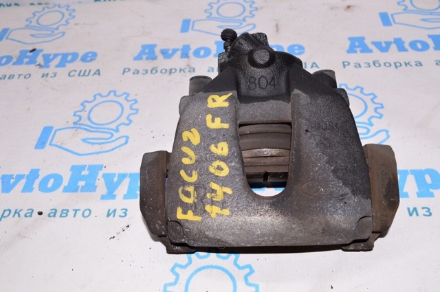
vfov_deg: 36.8
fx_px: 439
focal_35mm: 36
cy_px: 146
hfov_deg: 53.2
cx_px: 220
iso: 1600
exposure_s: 1/200
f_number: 8
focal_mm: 24
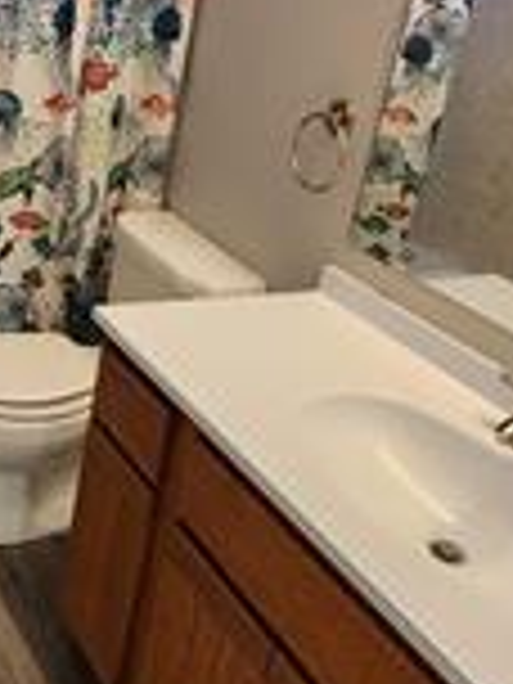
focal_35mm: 41
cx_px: 137
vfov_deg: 45.2
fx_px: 810
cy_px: 238
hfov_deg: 34.5
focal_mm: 2.2
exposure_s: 1/60
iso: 250
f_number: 2.2
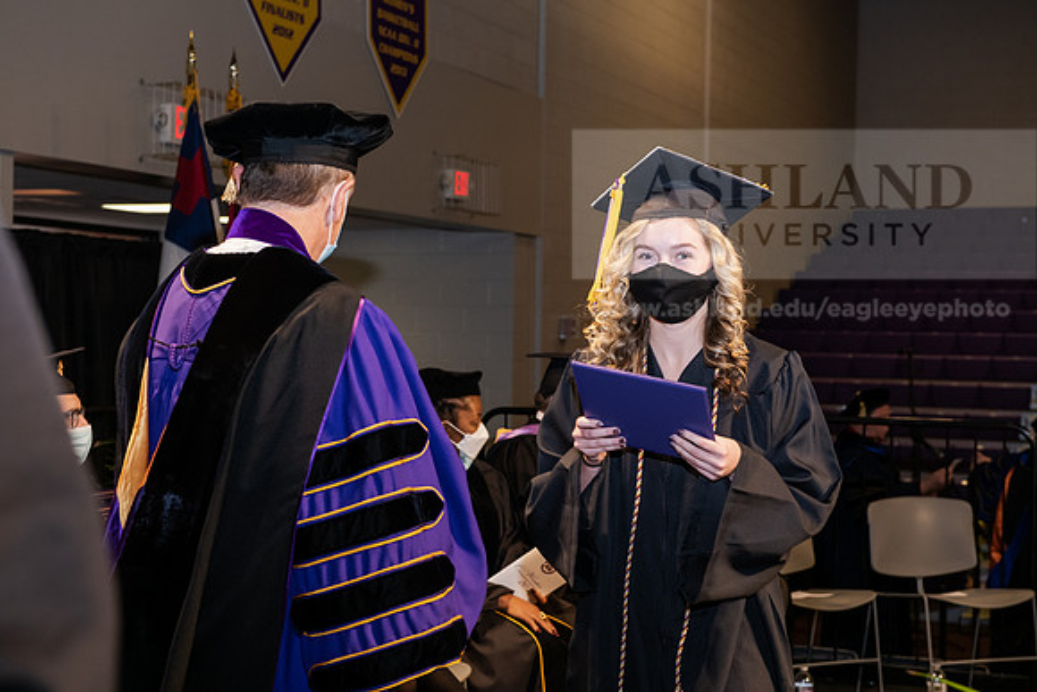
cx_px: 518
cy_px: 346
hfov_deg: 32.4
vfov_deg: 21.9
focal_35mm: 62
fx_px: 1786
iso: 1600
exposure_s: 1/200
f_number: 6.3
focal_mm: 62
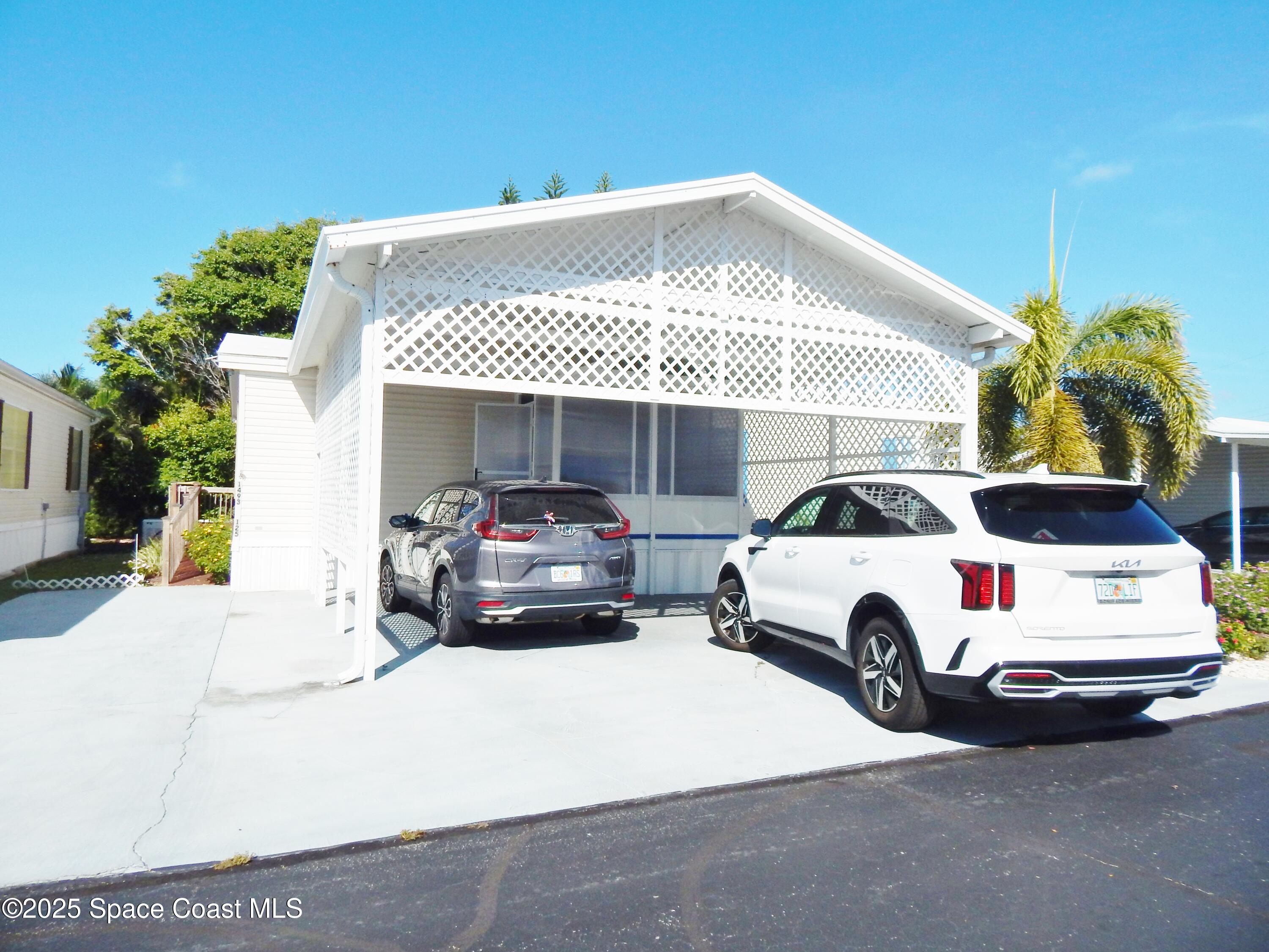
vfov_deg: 61.1
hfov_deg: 76.4
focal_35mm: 22
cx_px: 634
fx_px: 807
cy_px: 476
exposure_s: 1/1000
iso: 125
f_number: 6
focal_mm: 4
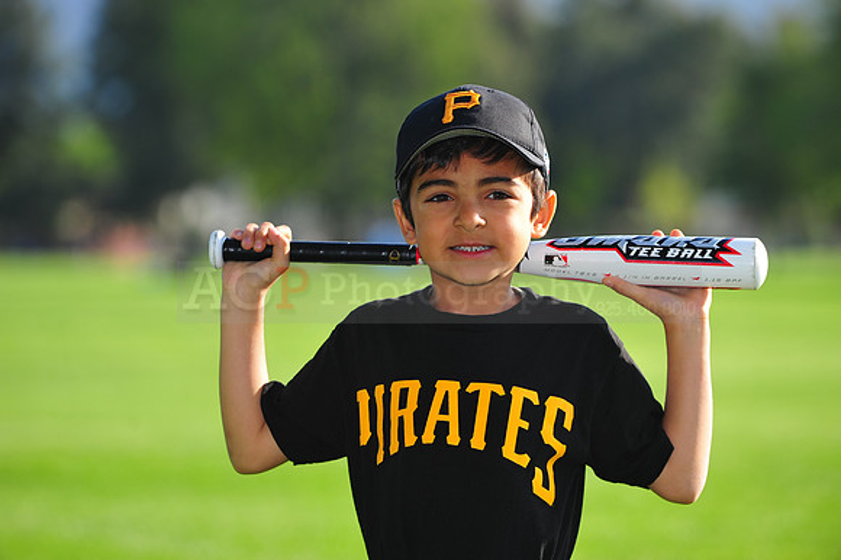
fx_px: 4319
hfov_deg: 11.1
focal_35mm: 185
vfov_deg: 7.4
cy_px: 280
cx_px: 420
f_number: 5
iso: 200
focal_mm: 185
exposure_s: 1/500
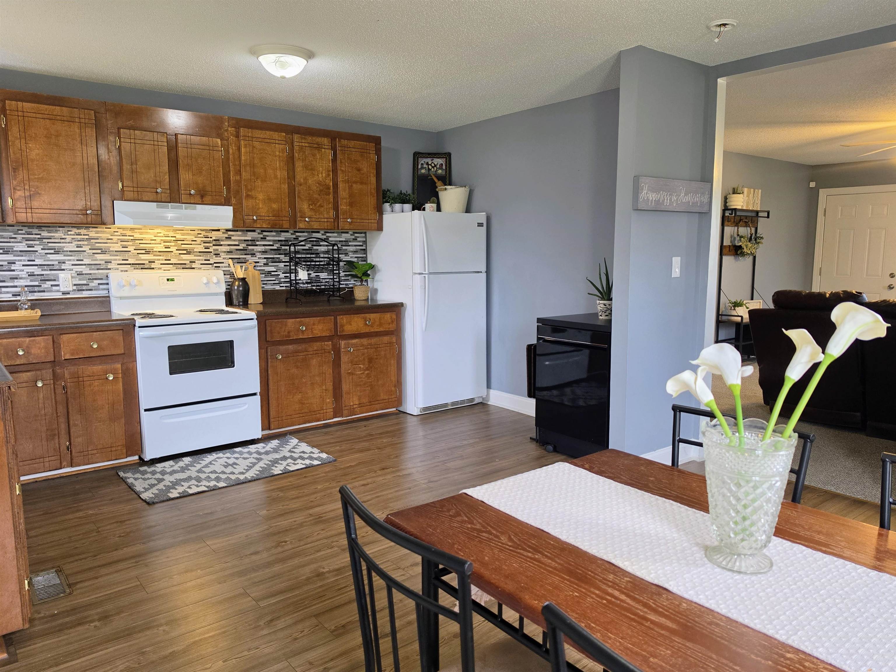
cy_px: 336
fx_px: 595
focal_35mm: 23
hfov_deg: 73.9
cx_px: 448
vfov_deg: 58.9
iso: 160
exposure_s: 1/120
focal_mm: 6.5
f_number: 1.4
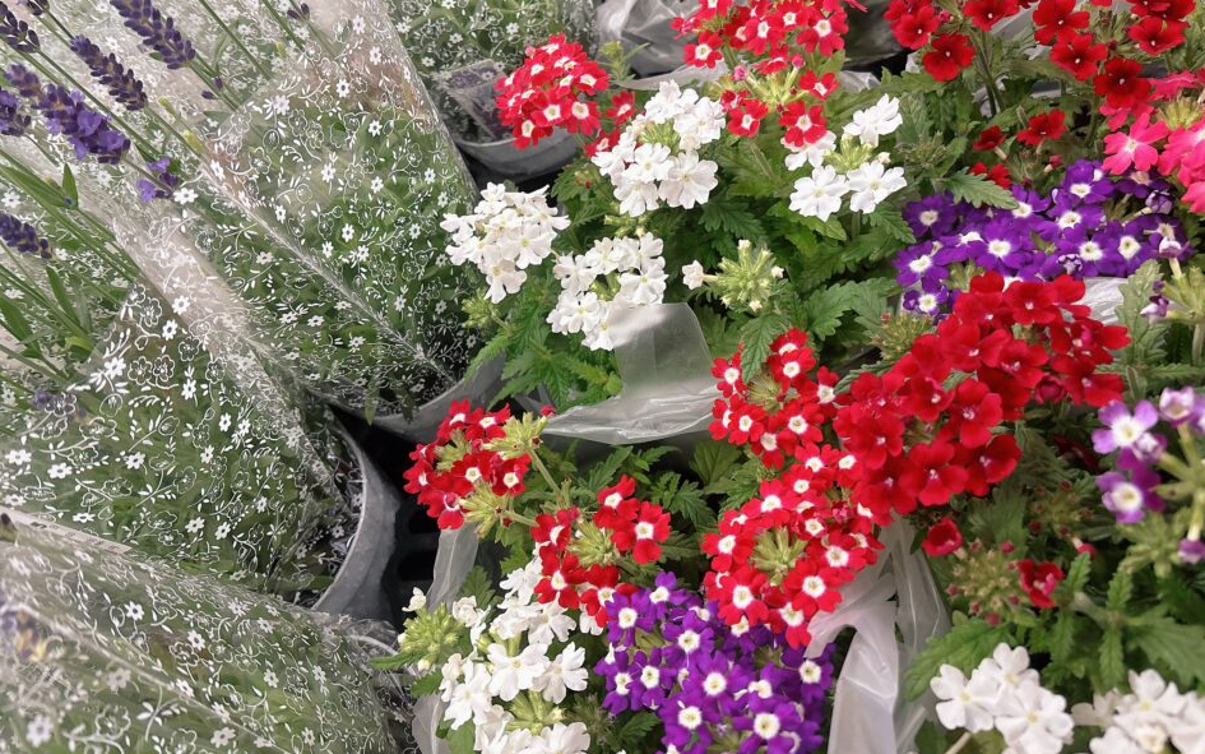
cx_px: 606
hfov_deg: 66.5
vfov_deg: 44.5
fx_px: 920
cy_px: 328
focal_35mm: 28
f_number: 1.6
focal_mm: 5.96
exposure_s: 1/60
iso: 250
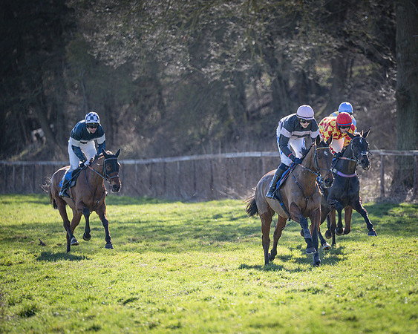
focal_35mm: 297
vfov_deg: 5.2
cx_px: 308
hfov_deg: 6.5
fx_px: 3672
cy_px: 135
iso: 400
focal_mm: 200
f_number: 2.8
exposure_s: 1/2500
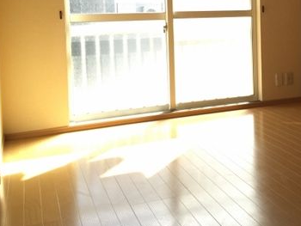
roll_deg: +0.3
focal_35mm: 53
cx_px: 253
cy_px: 39
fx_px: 461
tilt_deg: -4.4
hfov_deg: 34.7
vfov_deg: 26.9
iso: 32
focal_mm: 4.15
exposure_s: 1/120
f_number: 2.2
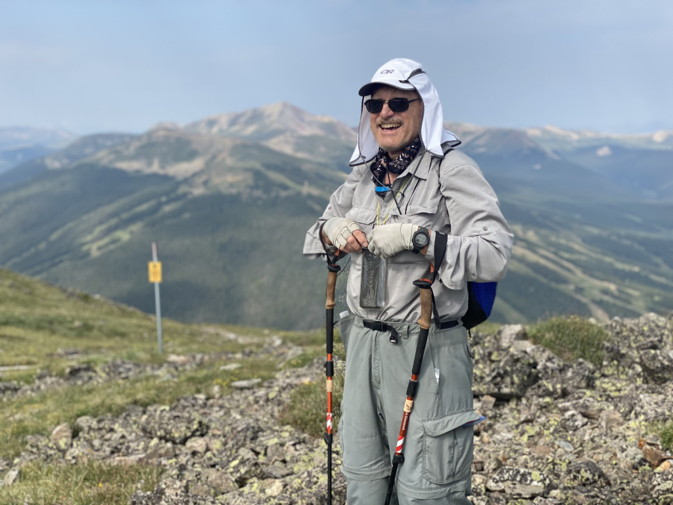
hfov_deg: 36.8
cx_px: 336
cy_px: 252
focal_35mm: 52
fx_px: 1011
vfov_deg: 28.0
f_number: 2
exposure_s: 1/1261
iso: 20
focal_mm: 6
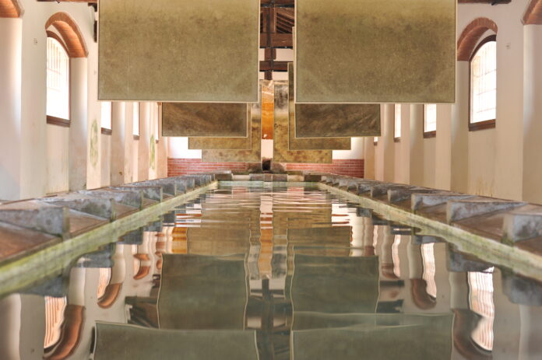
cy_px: 180
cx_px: 271
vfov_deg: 27.0
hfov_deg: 39.6
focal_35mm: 50
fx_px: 752
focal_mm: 50
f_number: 3.5
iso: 400
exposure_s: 1/50
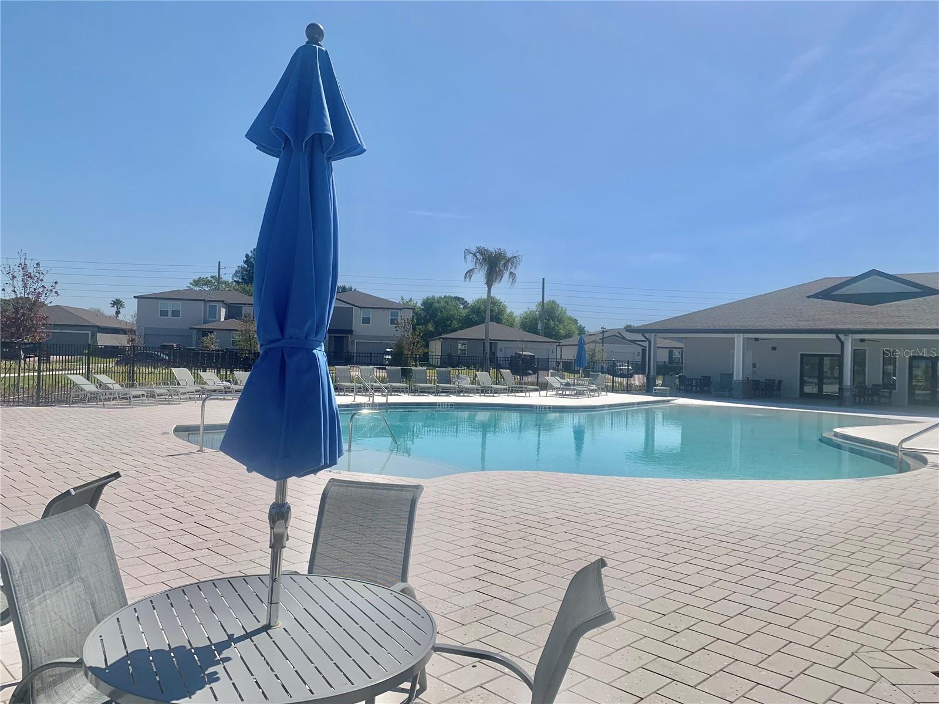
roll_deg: -1.8
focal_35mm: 26
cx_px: 470
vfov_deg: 53.1
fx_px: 705
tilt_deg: +1.0
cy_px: 352
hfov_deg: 67.3
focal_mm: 4.25
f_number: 1.8
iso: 25
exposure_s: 1/6061
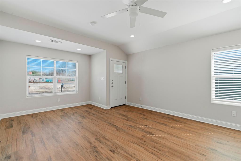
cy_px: 80
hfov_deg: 96.8
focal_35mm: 16
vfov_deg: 73.7
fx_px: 107
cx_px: 120
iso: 100
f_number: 9
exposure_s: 1/40
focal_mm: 16
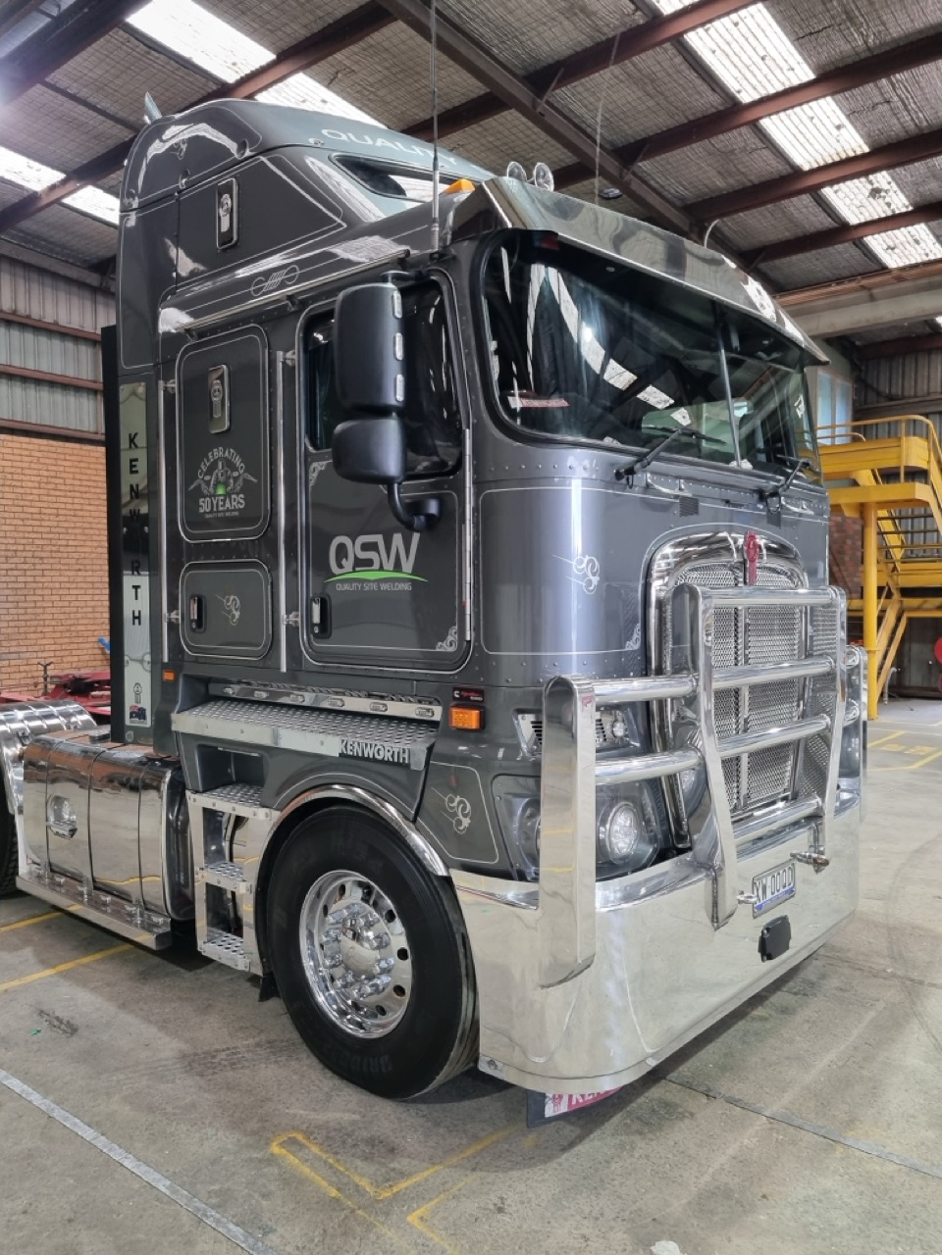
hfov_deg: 53.1
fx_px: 943
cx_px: 471
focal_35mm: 26
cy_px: 628
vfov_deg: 67.3
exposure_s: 1/50
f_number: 1.8
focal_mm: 5.4
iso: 320
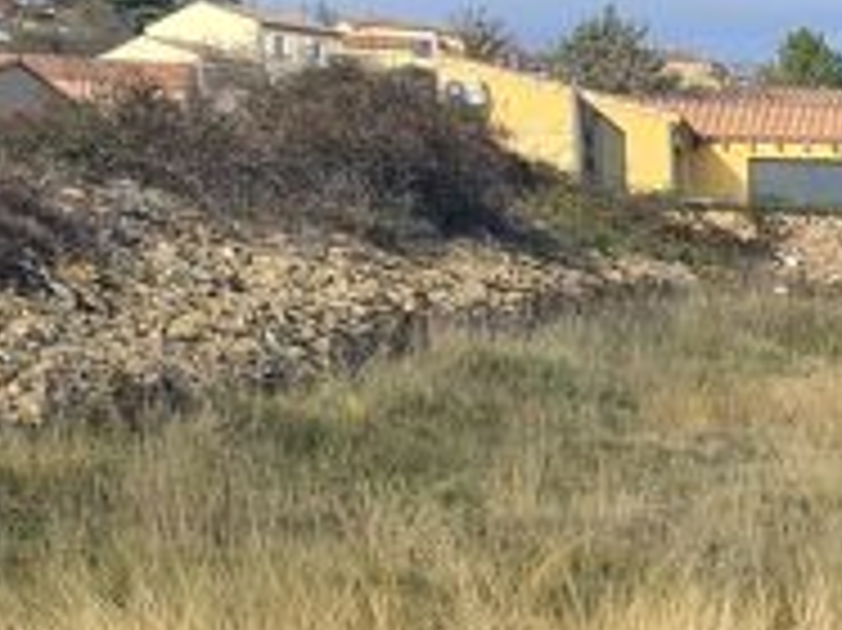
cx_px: 1981
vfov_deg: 10.5
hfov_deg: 11.8
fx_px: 3379
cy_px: 742
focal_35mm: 139
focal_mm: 5.4
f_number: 1.8
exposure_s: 1/1776
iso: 50
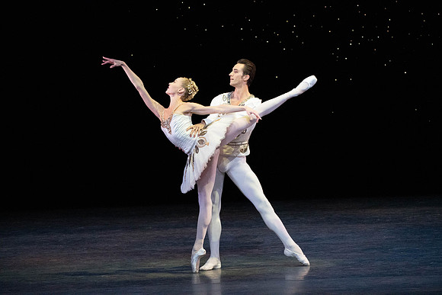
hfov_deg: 6.0
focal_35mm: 342
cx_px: 221
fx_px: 4200
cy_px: 148
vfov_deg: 4.0
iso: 20000
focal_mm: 342
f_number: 11
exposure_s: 1/400
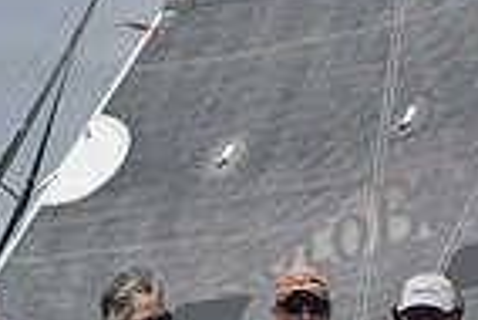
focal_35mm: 285
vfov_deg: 4.8
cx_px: -13
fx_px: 3788
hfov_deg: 7.2
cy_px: 443
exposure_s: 1/800
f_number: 9
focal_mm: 70
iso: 320
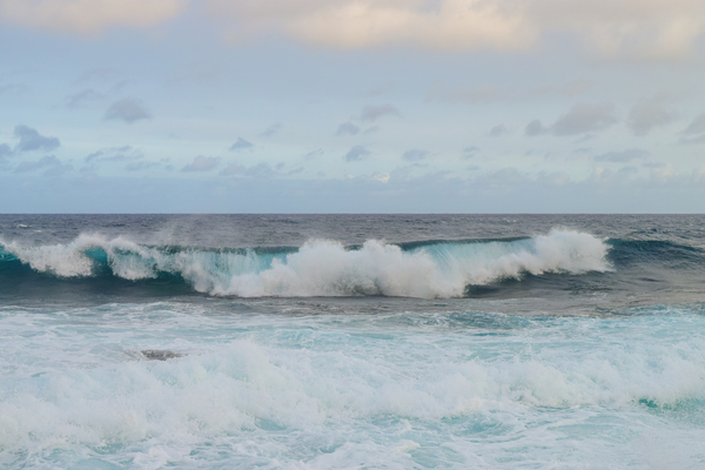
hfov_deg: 28.1
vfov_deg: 18.9
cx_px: 352
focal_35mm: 72
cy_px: 235
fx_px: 1410
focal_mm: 48
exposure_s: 1/400
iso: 200
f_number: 10
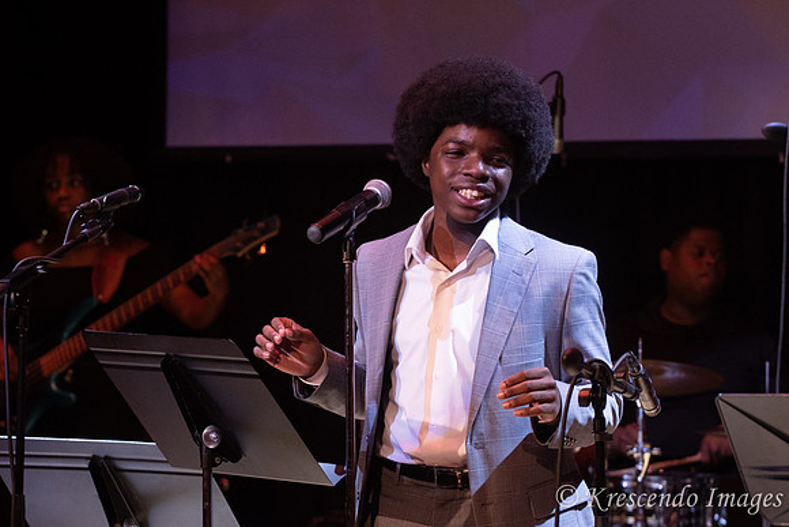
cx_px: 394
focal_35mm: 147
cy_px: 264
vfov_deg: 9.3
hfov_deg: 14.0
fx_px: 3222
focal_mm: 98
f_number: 4
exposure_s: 1/200
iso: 1600
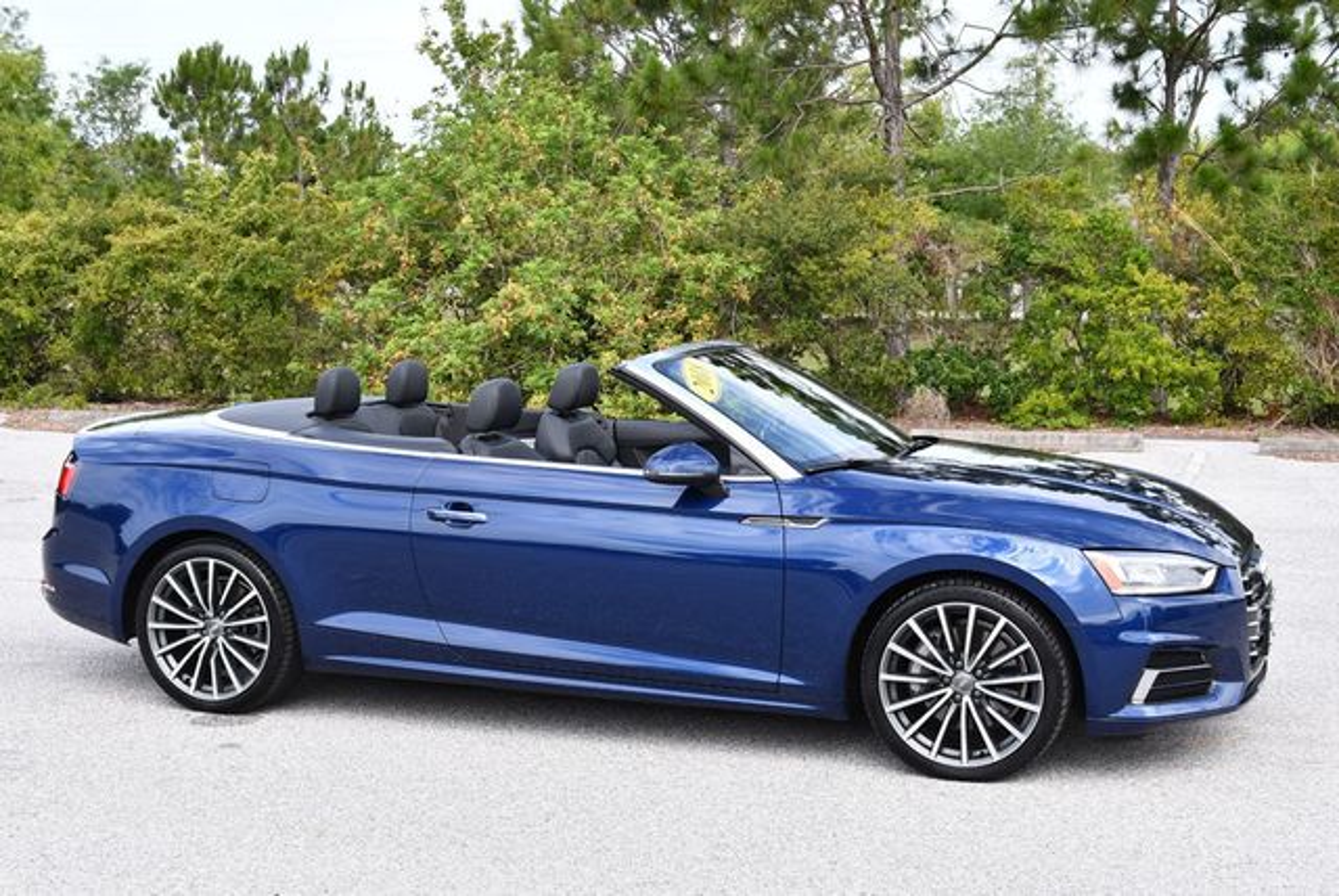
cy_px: 448
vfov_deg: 26.0
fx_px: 1936
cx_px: 670
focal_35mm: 52
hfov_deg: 38.2
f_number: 6.3
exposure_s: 1/250
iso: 200
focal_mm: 26
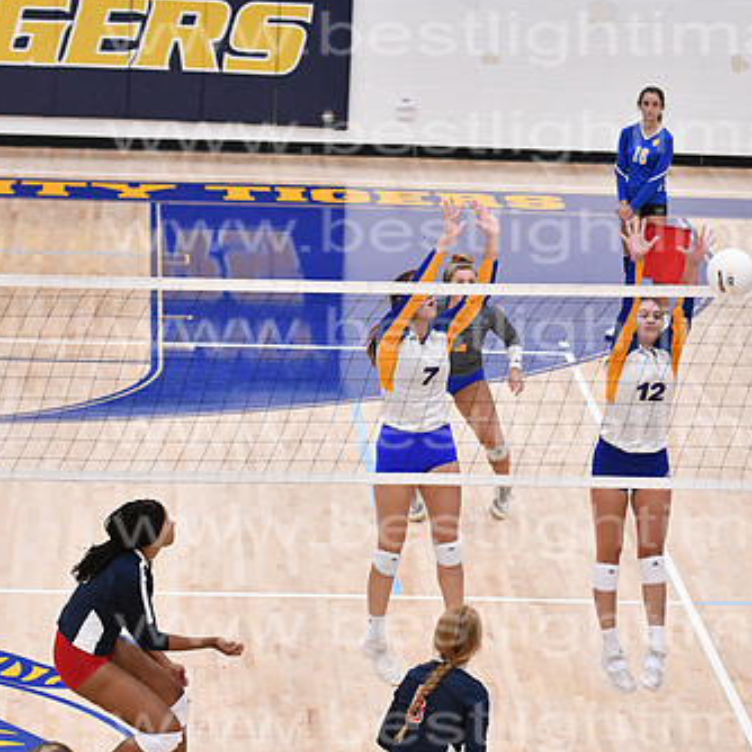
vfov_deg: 11.3
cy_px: 384
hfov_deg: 11.2
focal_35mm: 155
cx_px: 624
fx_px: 3810
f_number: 3.2
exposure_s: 1/1000
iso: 6400
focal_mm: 70
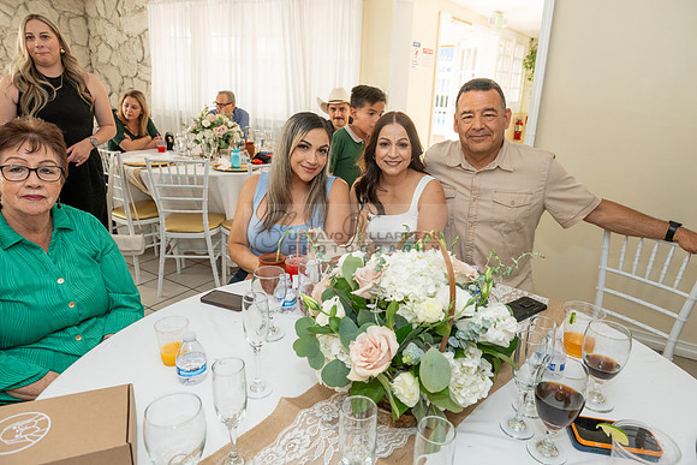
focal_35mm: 24
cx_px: 348
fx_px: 465
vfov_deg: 53.2
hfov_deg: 73.7
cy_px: 232
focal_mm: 24
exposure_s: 1/160
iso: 800
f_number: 5.6
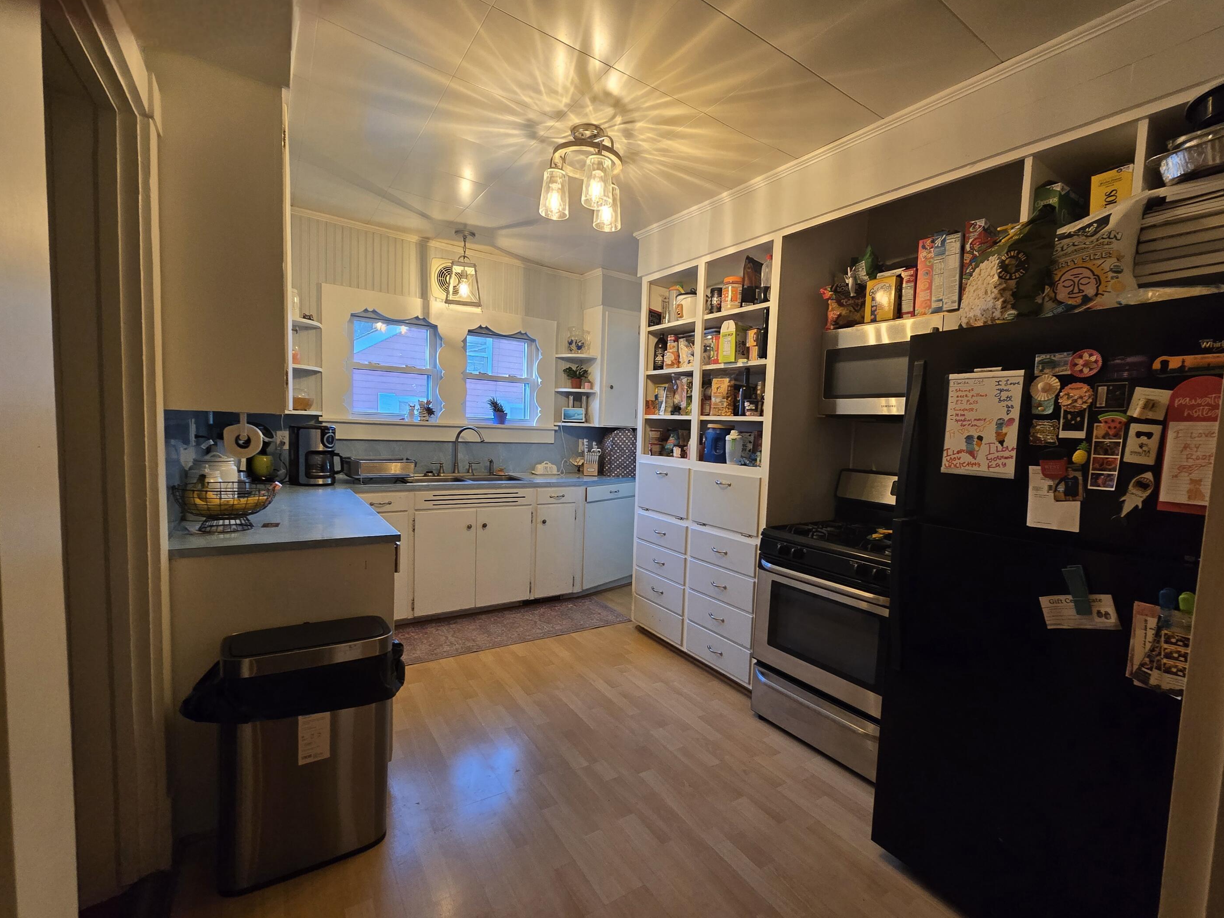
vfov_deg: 85.7
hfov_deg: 101.9
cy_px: 464
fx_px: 495
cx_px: 651
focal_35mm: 14
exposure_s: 1/60.2
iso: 200
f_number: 2.2
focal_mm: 2.2
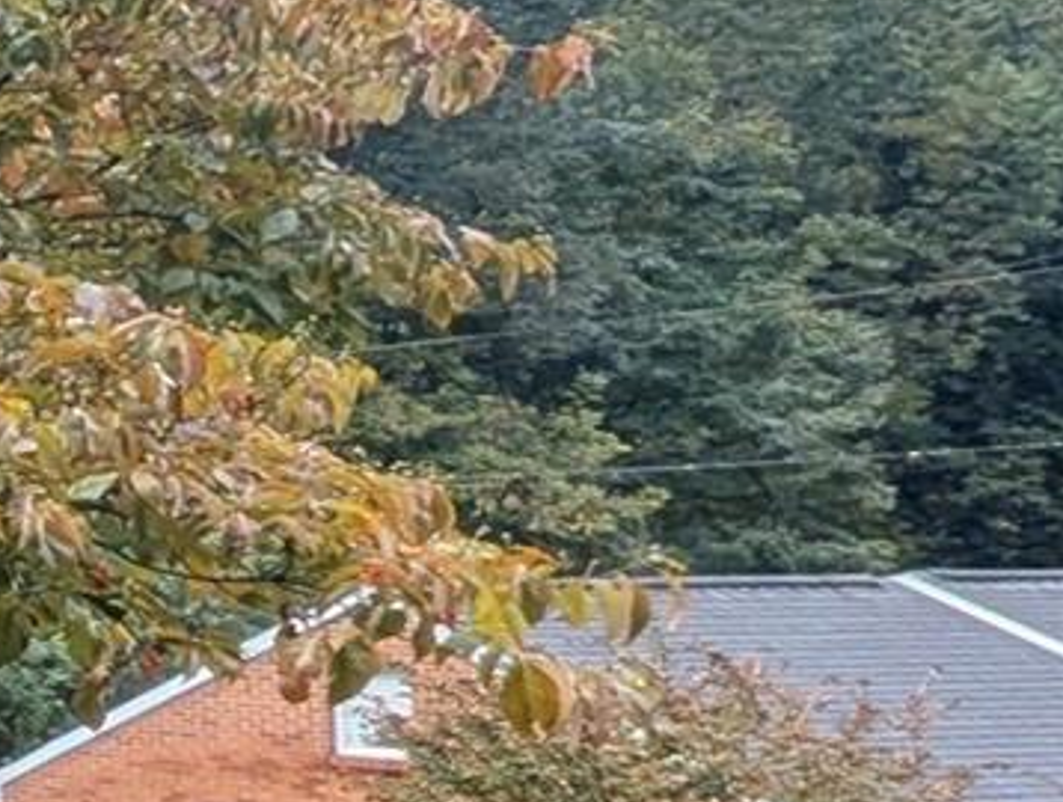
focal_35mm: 74
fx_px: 2277
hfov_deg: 12.3
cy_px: 451
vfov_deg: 20.0
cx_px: -1960
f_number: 2.2
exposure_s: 1/1368
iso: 26
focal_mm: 1.95
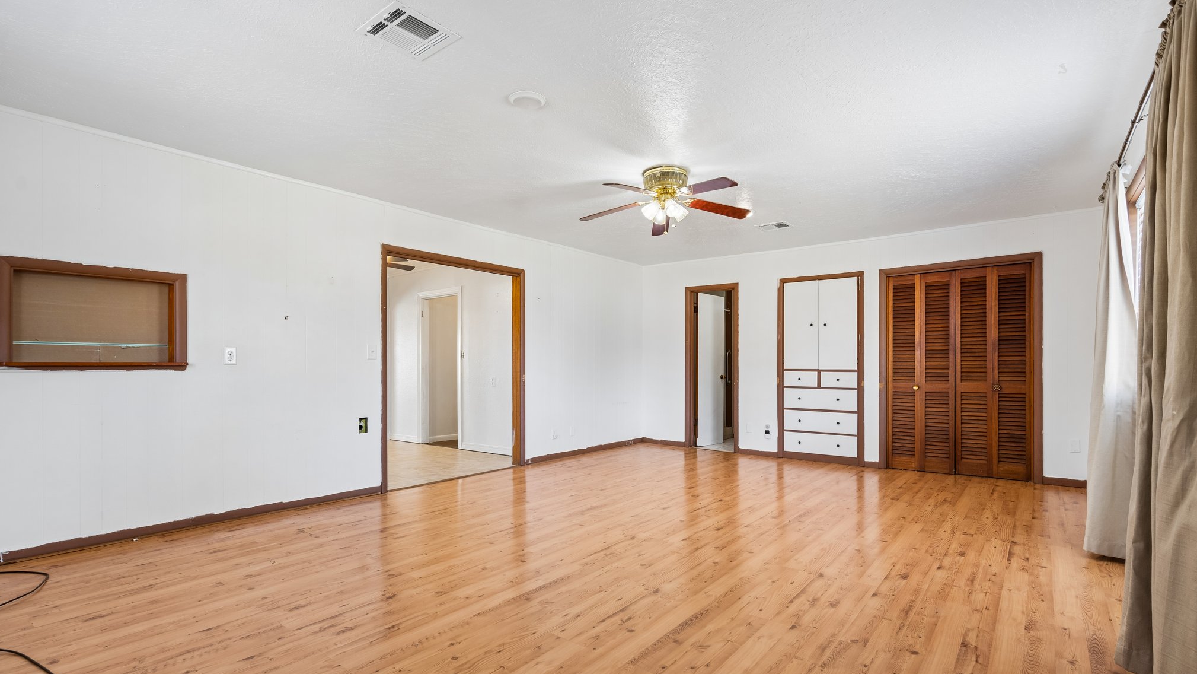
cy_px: 394
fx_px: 540
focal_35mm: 17
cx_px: 602
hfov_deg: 95.9
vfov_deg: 63.5
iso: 200
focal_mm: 16
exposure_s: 1/13
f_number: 7.1
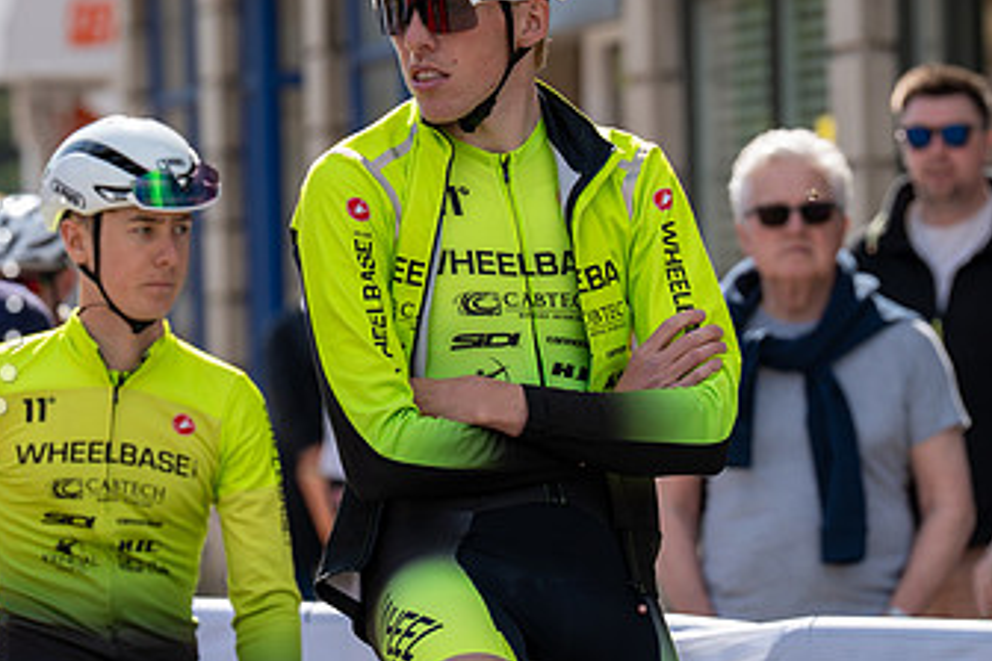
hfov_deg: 6.5
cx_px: 204
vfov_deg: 4.3
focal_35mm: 319
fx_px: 8790
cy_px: 158
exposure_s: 1/1000
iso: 400
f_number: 5.6
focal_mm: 185
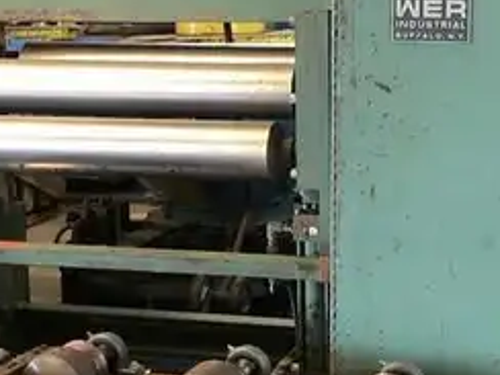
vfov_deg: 17.2
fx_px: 1242
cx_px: 293
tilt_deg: -9.5
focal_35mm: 86
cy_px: 183
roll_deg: +1.5
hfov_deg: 22.7
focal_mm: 4
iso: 80
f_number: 1.8
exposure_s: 1/15
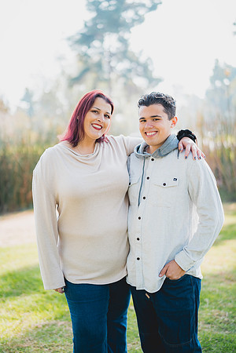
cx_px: 118
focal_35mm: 50
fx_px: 492
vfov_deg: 39.6
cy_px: 176
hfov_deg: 27.0
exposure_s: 1/1600
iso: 250
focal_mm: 50
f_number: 1.4
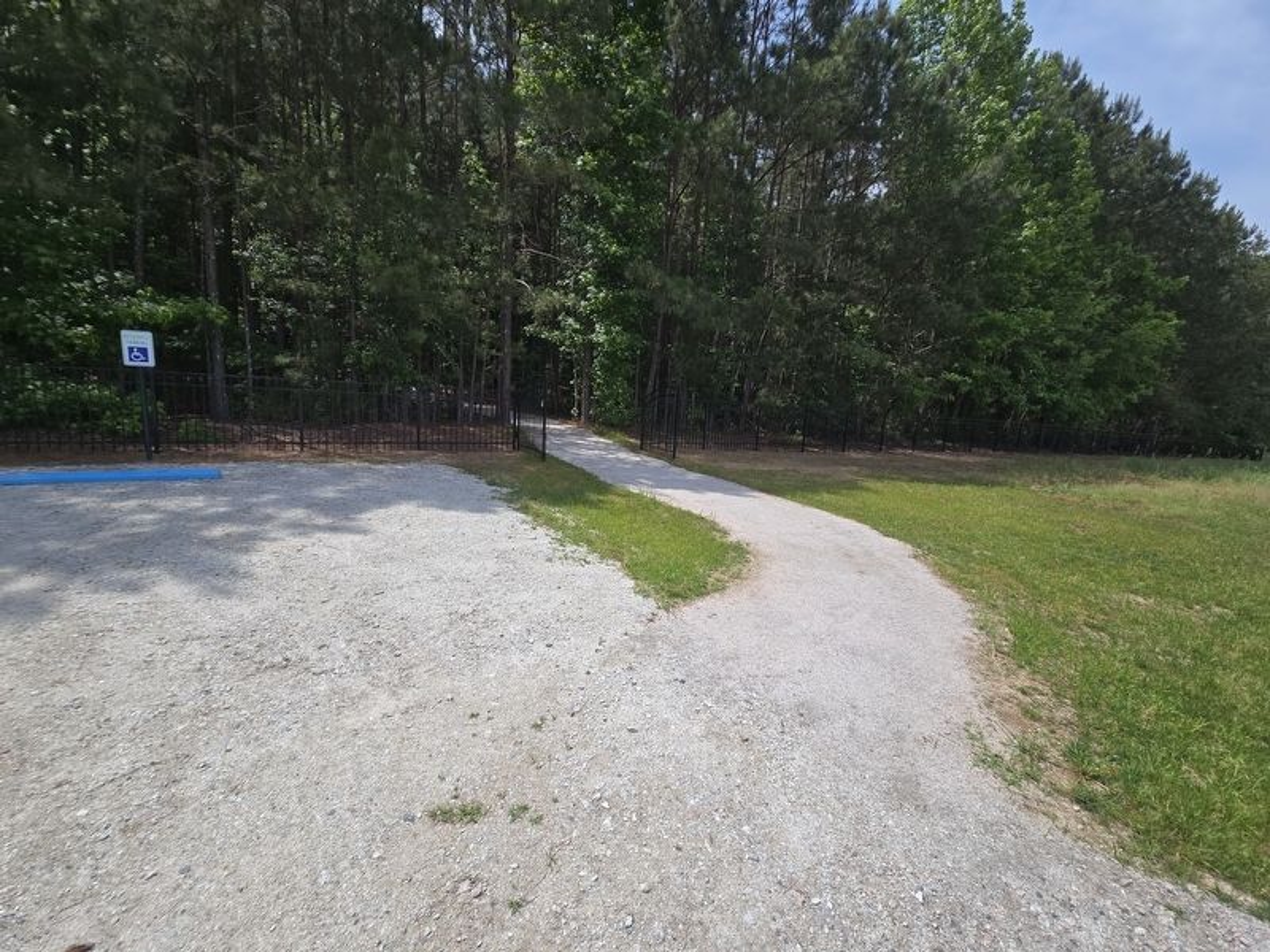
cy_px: 476
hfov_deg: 106.2
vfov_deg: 89.9
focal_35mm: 13
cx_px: 635
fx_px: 477
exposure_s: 1/2094
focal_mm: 2.2
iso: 50
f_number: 2.2
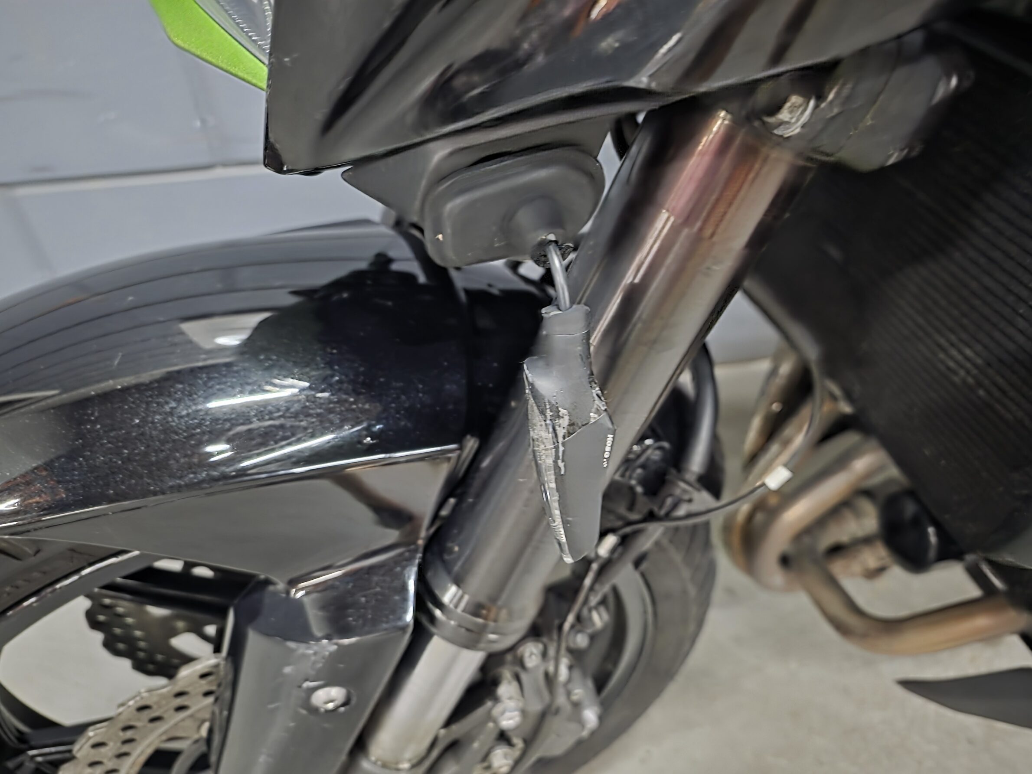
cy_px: 387
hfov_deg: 73.9
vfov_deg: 58.9
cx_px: 516
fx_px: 686
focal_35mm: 23
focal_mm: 6.25
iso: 2000
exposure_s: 1/20
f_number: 1.7
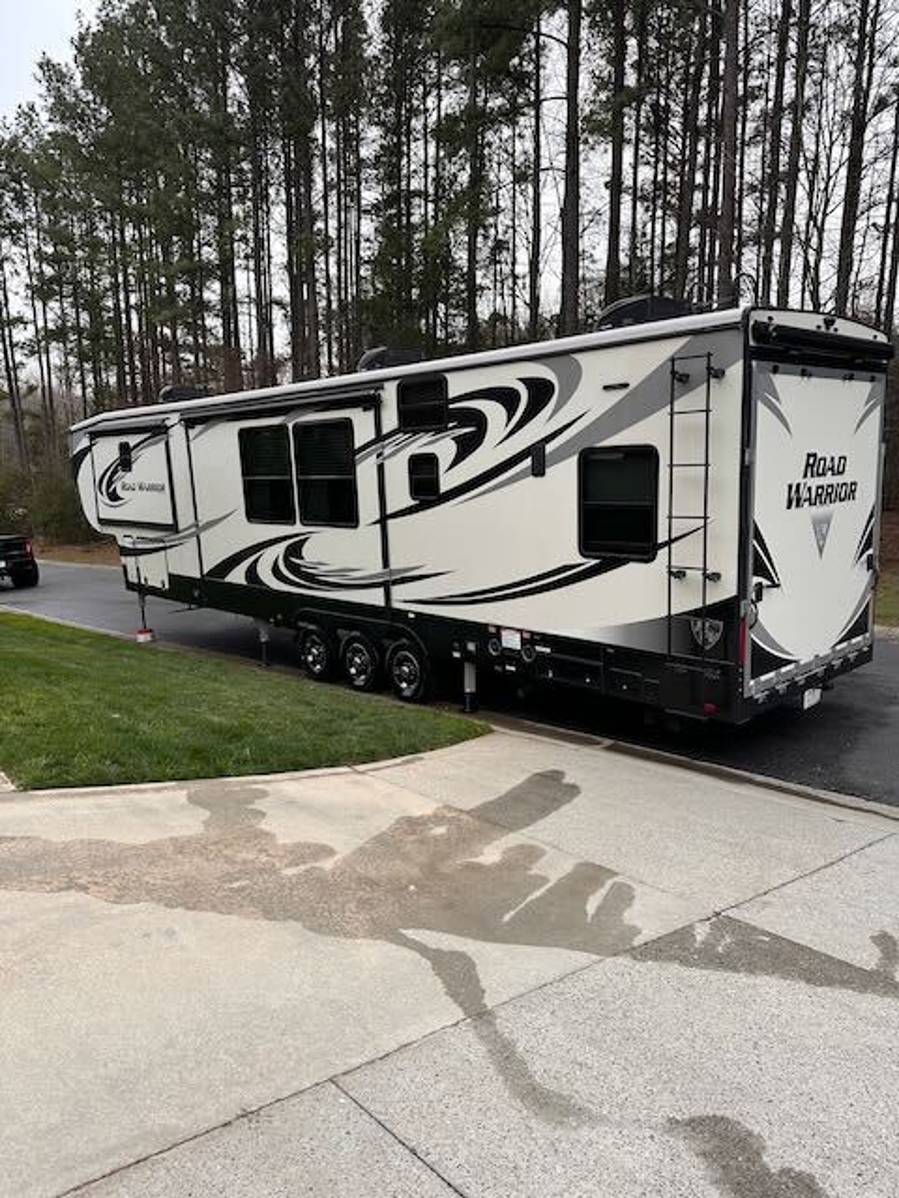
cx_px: 450
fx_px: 831
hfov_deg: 56.8
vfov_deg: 71.6
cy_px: 599
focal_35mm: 24
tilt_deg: -10.0
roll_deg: -0.1
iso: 80
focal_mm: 6.86
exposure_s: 1/1988
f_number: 1.78
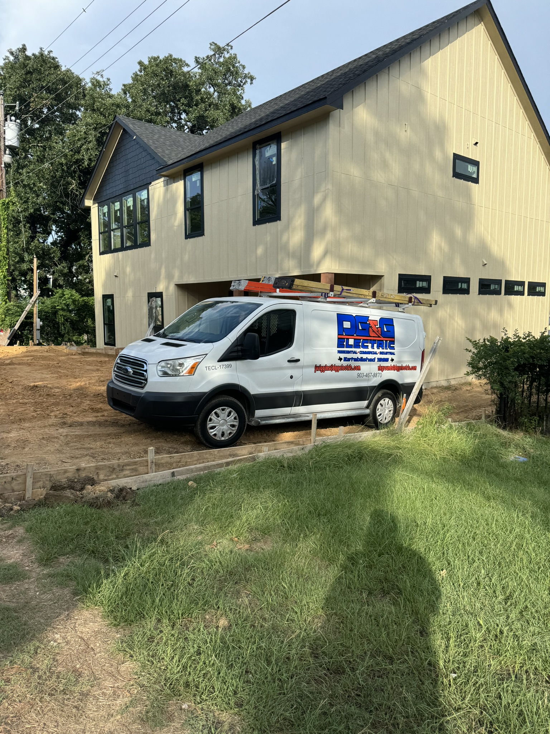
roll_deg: +0.9
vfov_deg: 71.6
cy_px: 367
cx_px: 275
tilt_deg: -5.1
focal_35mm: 24
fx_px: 508
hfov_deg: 56.8
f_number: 1.78
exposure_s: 1/2331
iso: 80
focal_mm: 6.76
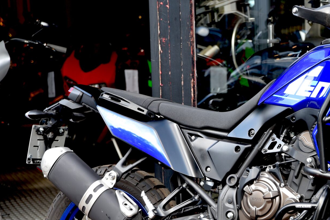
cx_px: 318
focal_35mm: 138
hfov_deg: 14.7
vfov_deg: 9.9
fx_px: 1265
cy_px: 161
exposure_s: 1/60
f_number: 4
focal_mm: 66
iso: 100
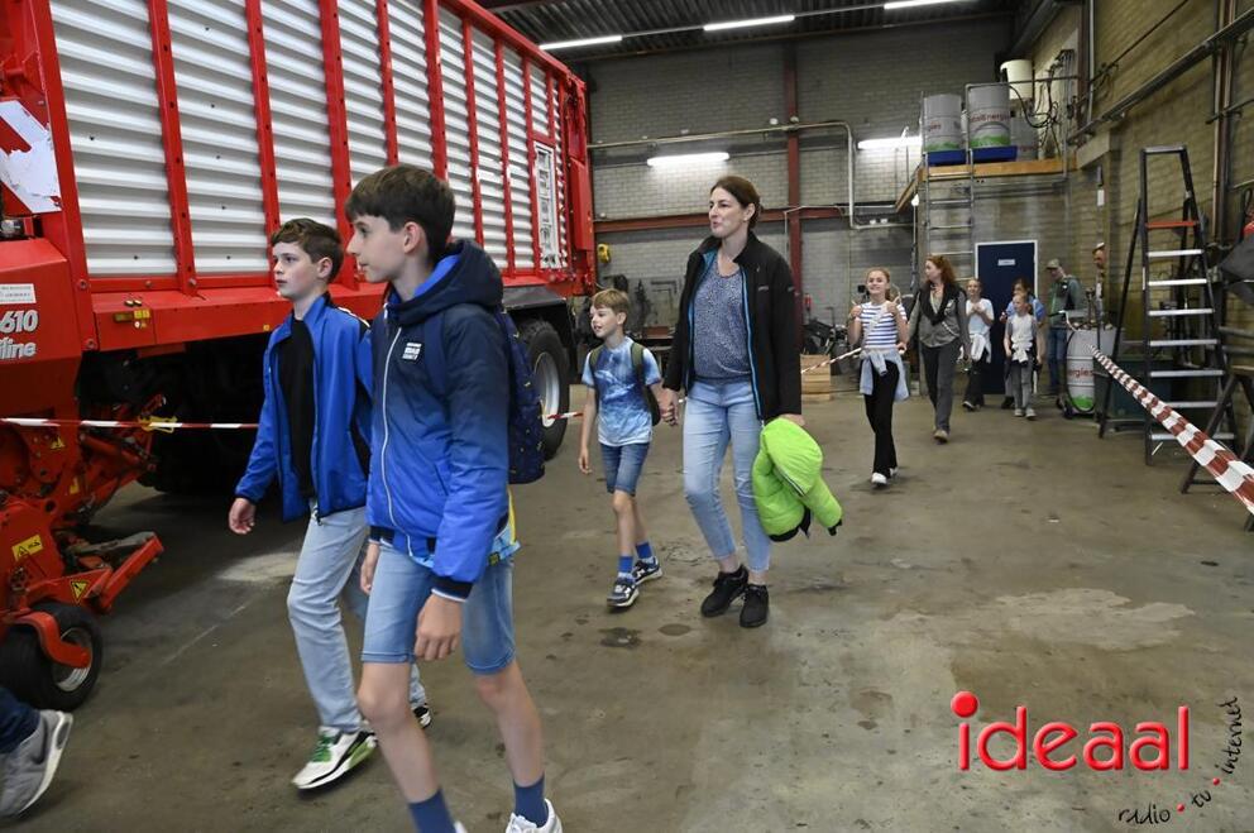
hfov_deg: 73.8
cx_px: 627
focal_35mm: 24
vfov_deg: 53.0
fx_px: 835
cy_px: 416
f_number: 8
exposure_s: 1/200
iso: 8000
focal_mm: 24
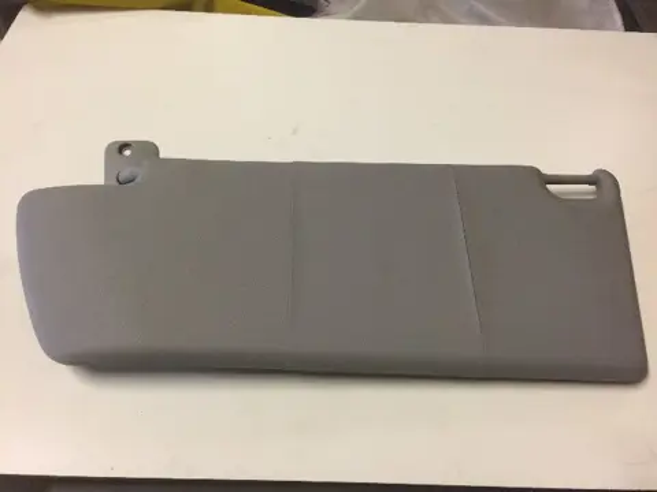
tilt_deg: -55.0
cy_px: 246
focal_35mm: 29
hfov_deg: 61.7
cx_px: 328
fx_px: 550
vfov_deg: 48.2
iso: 320
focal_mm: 4.15
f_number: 2.2
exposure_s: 1/33
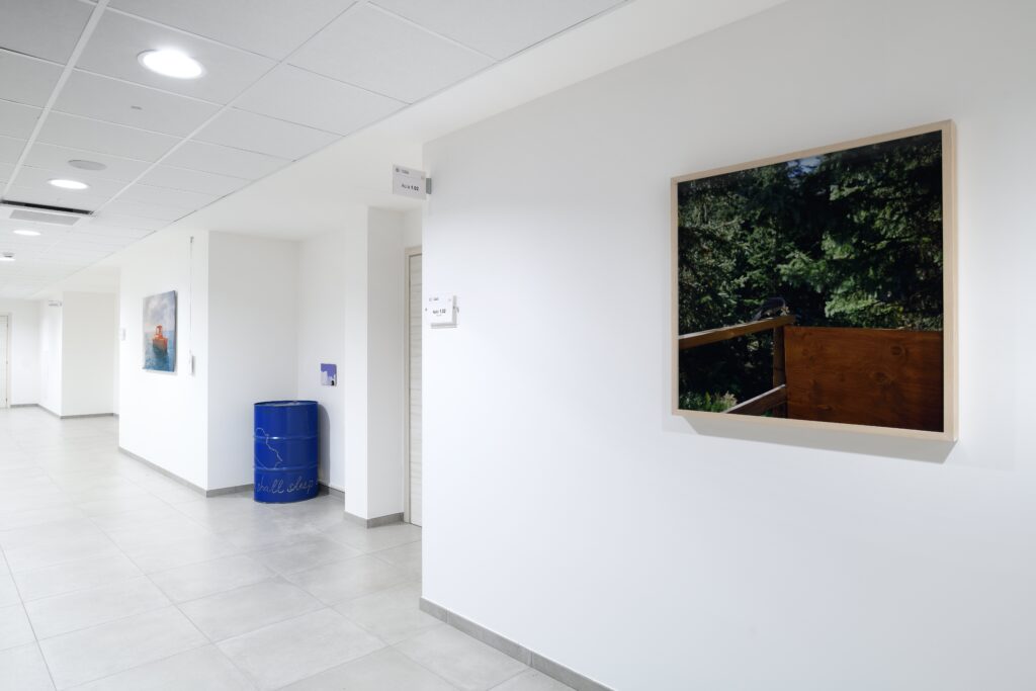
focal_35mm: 20
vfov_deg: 61.9
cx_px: 518
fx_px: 576
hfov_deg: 84.0
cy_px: 346
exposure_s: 3
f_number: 8
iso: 100
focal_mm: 20
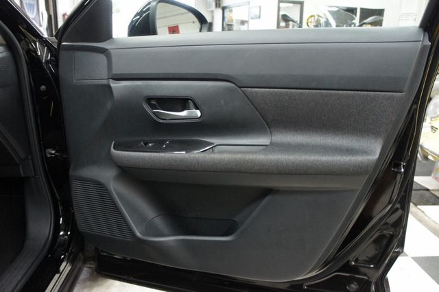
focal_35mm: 27
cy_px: 146
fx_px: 329
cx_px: 220
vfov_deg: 47.9
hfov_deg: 67.4
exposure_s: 1/40
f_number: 3.5
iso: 1600
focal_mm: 18
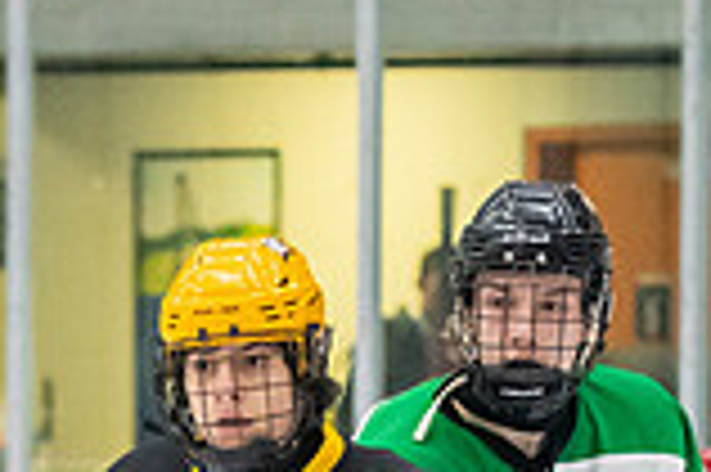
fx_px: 9174
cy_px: 816
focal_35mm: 465
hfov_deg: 4.4
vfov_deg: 2.9
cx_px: 67
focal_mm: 90
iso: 4000
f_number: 2.8
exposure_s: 1/800
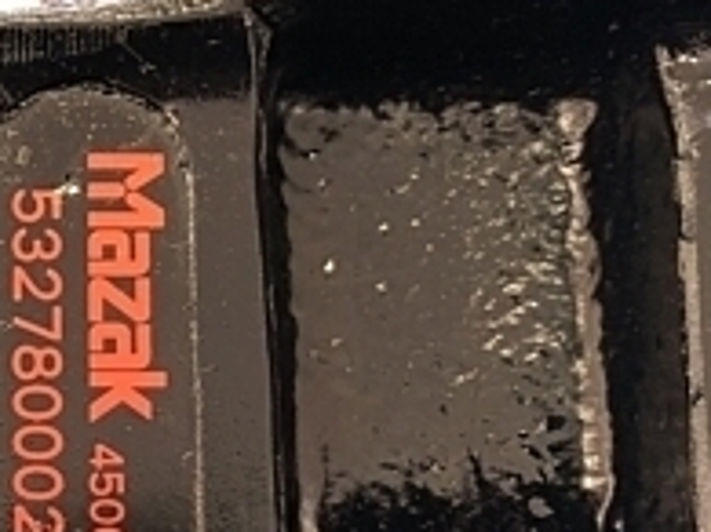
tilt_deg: -79.4
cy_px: 463
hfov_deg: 20.1
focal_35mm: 92
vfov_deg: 15.9
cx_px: -128
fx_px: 1888
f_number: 1.8
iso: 50
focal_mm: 3.99
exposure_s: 1/15
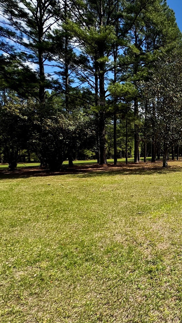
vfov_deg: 83.8
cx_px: 209
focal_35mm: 21
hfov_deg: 40.8
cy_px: 160
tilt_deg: -2.9
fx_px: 180
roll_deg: -1.5
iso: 50
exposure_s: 1/1600
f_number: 2.2
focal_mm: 2.22
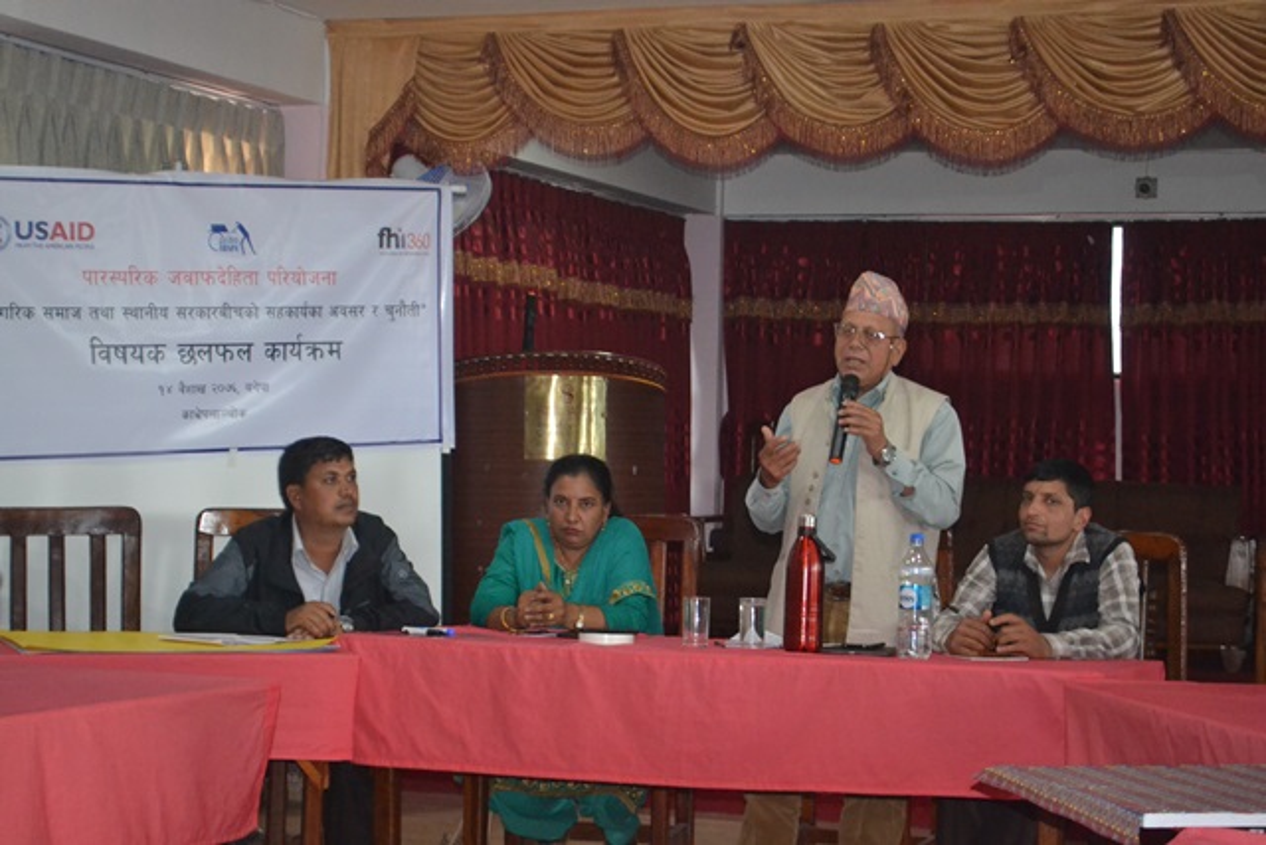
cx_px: 633
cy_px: 422
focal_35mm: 72
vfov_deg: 18.9
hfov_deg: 28.1
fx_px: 2532
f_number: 5.3
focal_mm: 48
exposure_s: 1/60
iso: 3200
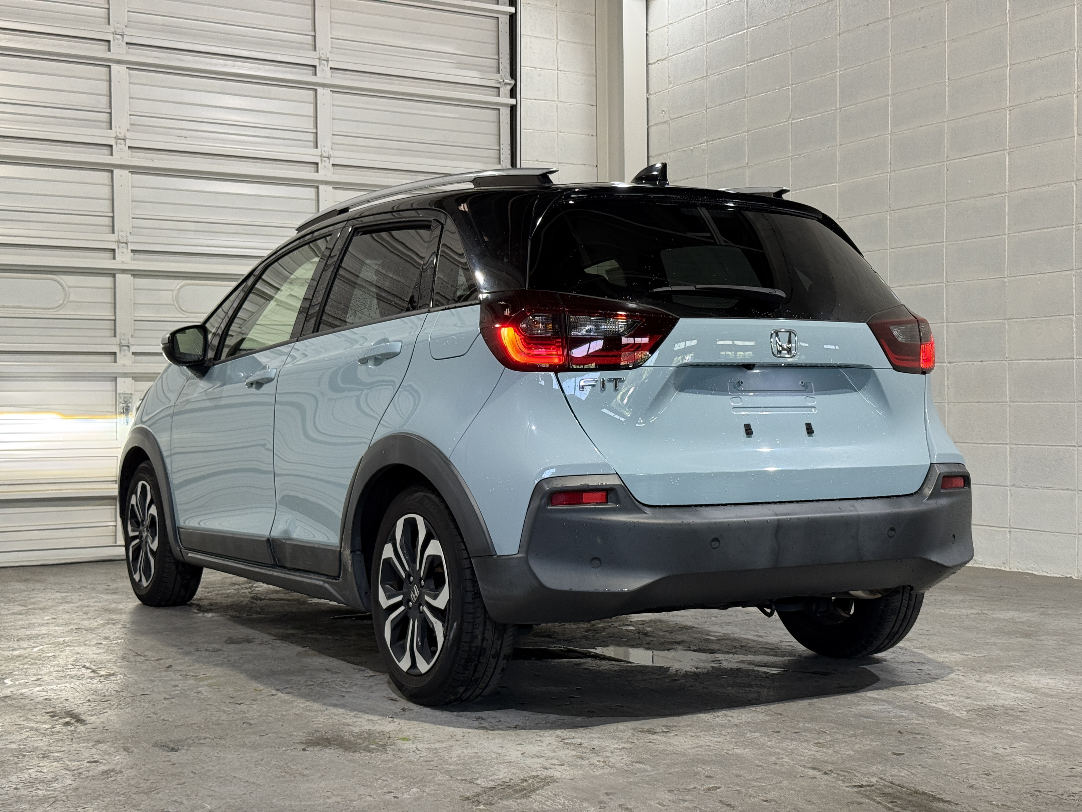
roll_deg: +0.1
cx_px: 541
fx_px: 1500
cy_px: 406
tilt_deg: -0.1
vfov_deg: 30.3
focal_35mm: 48
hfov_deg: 39.7
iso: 80
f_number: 1.78
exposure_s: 1/60
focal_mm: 6.76
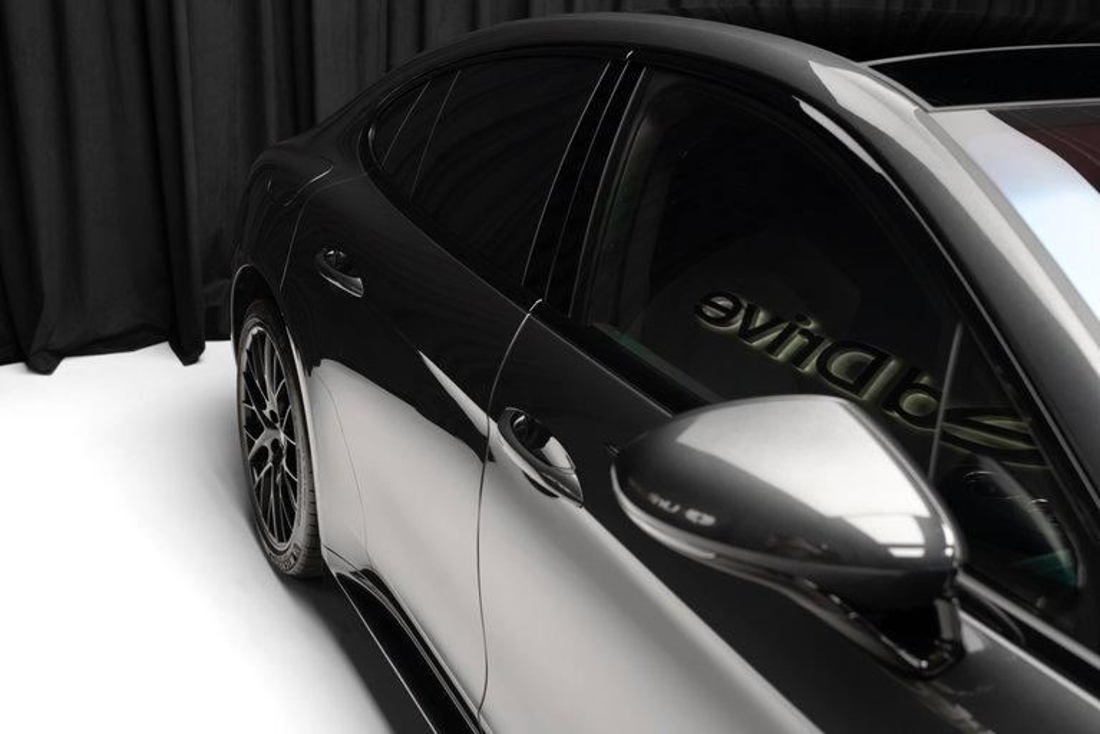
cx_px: 550
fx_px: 1070
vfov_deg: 37.9
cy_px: 367
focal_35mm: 35
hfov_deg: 54.4
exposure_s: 1/60
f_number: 4
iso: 3200
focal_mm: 35
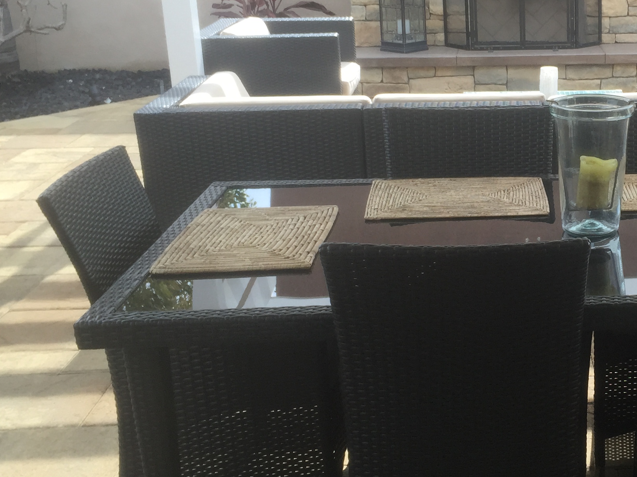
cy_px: 200
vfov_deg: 25.2
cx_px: 578
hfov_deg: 31.6
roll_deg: -0.3
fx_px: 1067
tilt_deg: -16.3
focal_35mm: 58
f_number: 2.2
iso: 32
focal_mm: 4.15
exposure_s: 1/412
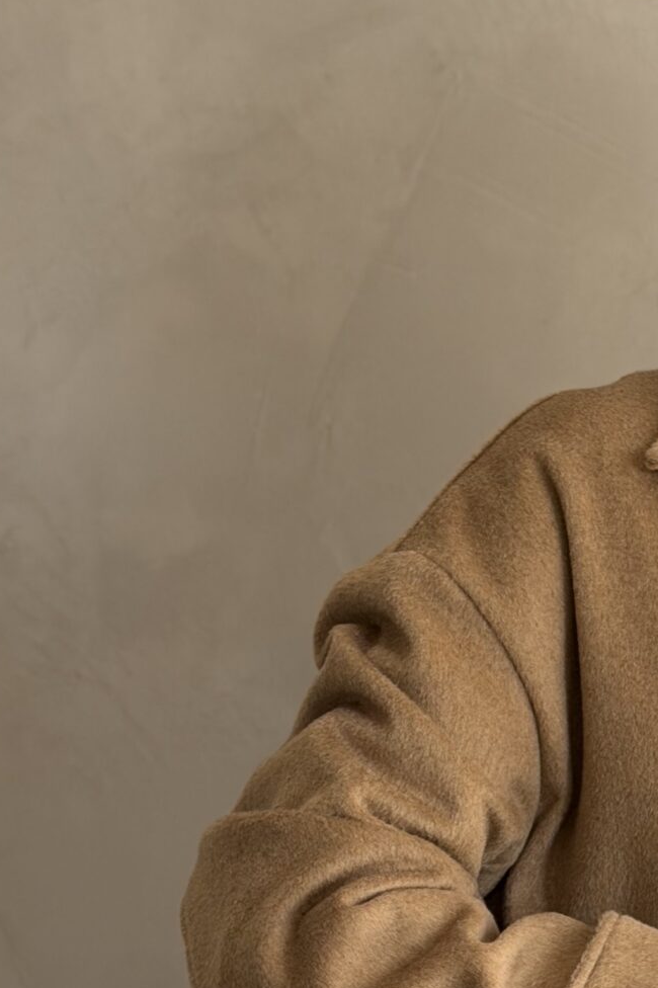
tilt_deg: -13.9
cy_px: 783
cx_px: 941
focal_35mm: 131
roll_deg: -1.4
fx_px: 3594
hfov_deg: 10.2
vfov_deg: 15.6
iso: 100
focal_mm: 6.76
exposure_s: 1/73
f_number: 1.78
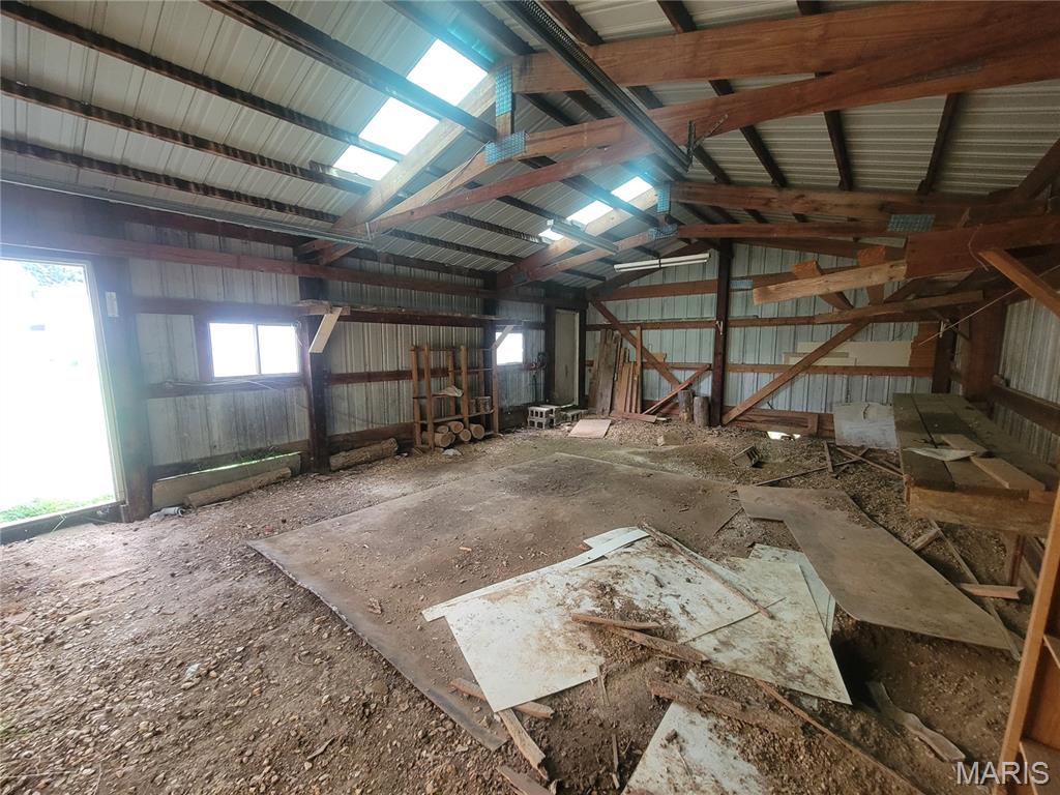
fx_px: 398
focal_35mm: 13
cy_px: 398
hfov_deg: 106.2
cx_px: 530
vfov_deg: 89.9
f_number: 2.2
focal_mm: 2.2
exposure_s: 1/40
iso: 320
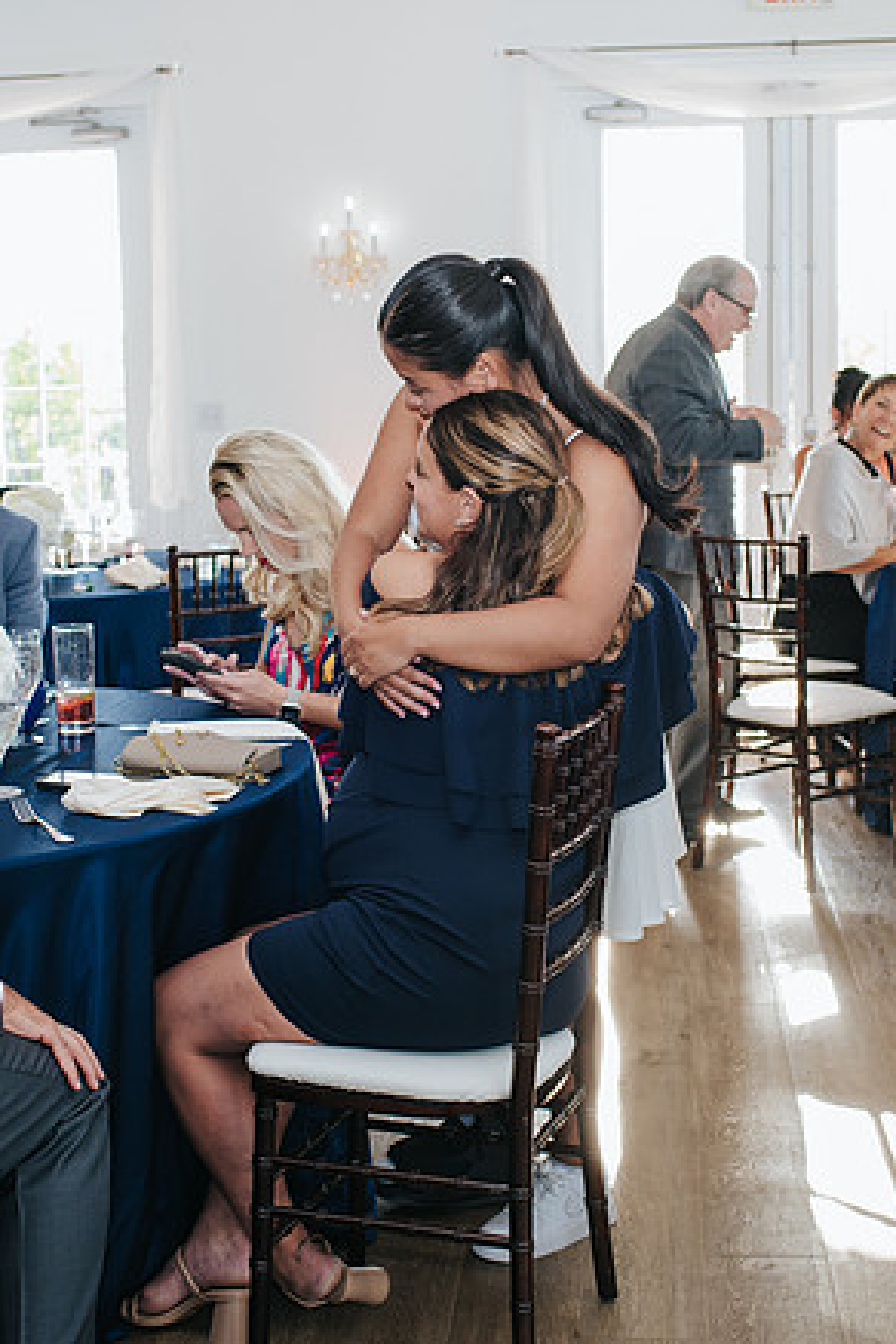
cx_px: 378
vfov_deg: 36.9
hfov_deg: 25.0
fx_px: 2016
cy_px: 657
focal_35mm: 54
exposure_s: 1/200
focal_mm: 35
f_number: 3.2
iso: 800
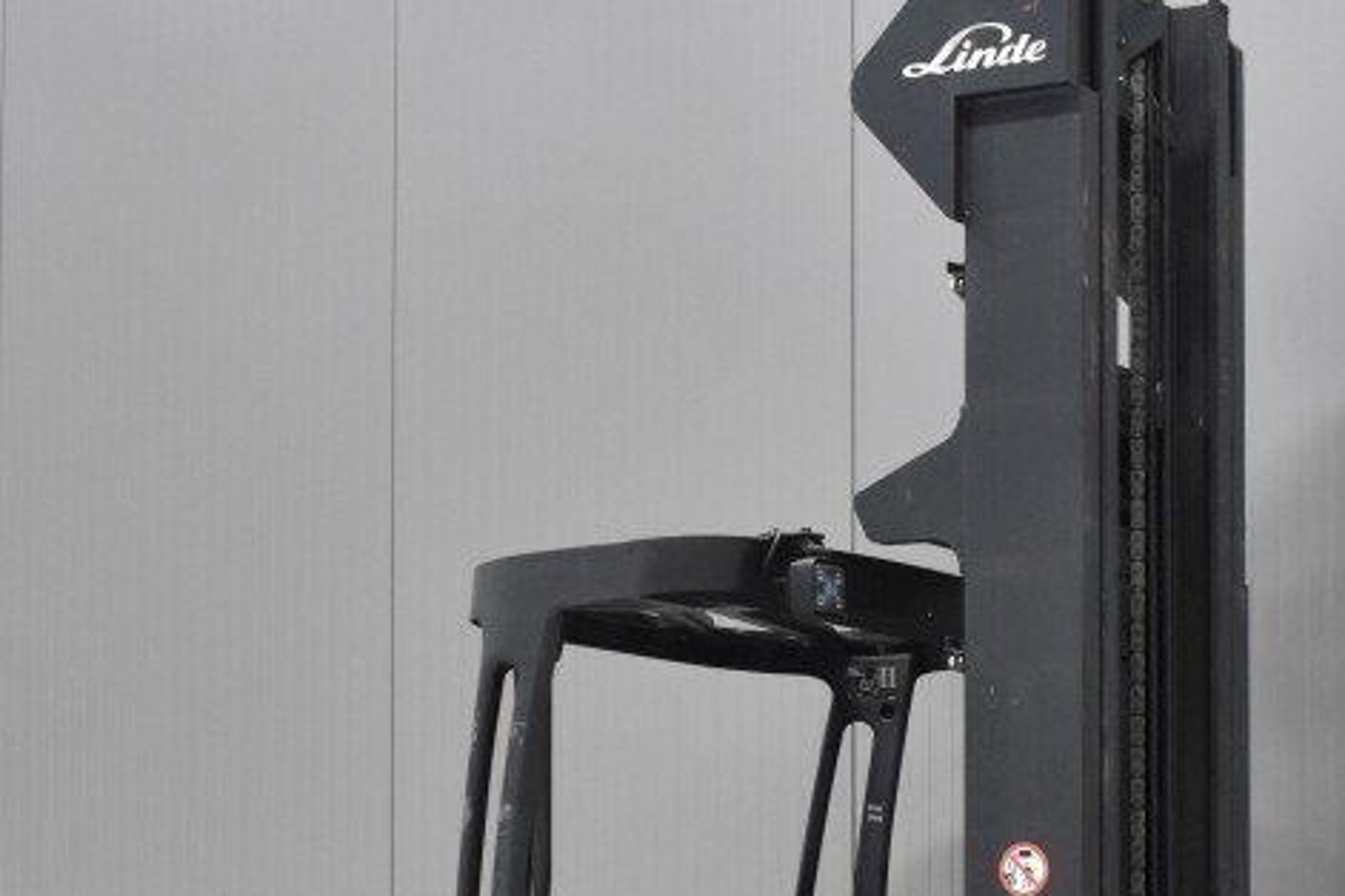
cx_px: 1028
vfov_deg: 15.9
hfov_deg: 23.9
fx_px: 3138
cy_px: 933
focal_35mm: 84
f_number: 5
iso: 1600
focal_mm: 22
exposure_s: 1/40
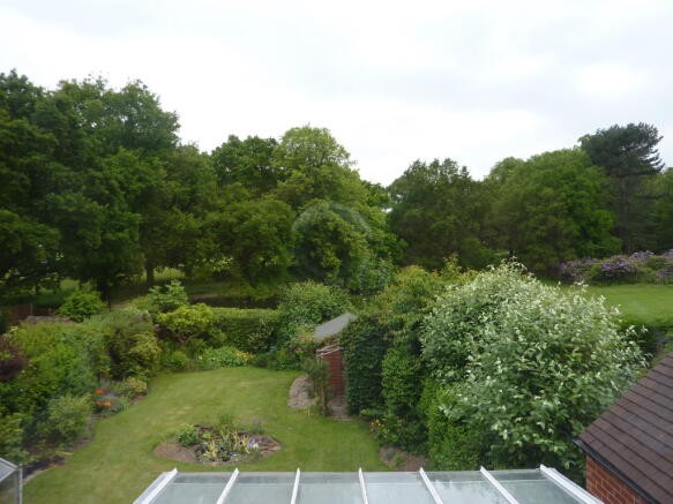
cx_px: 336
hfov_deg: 69.4
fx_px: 486
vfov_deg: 54.9
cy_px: 252
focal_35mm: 25
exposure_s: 1/160
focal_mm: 4.1
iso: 80
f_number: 4
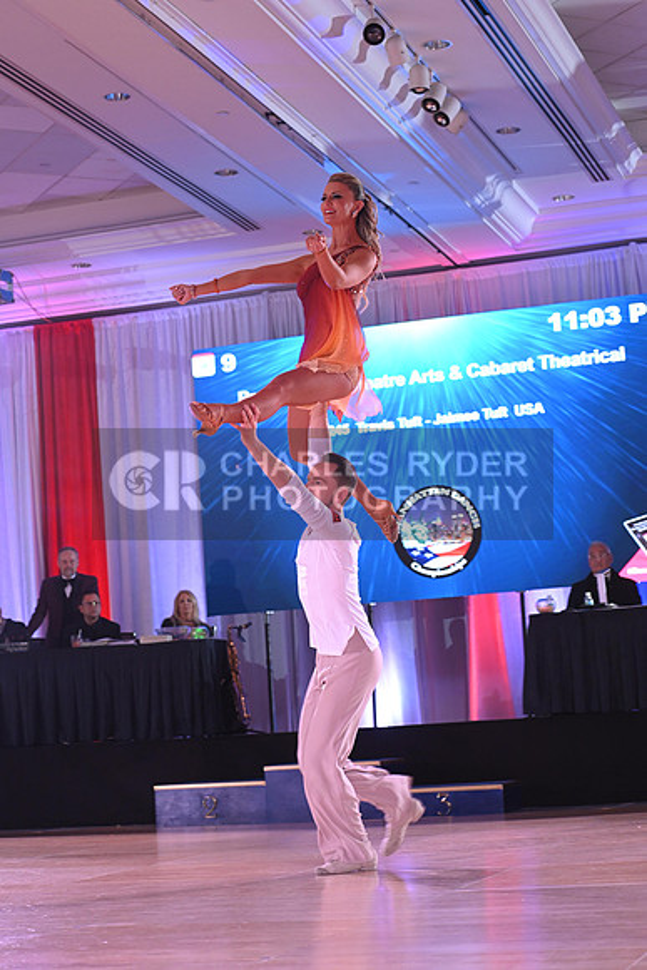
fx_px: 1940
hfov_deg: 18.9
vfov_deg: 28.1
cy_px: 485
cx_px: 324
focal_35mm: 72
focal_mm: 72
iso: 1600
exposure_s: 1/200
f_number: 4.5
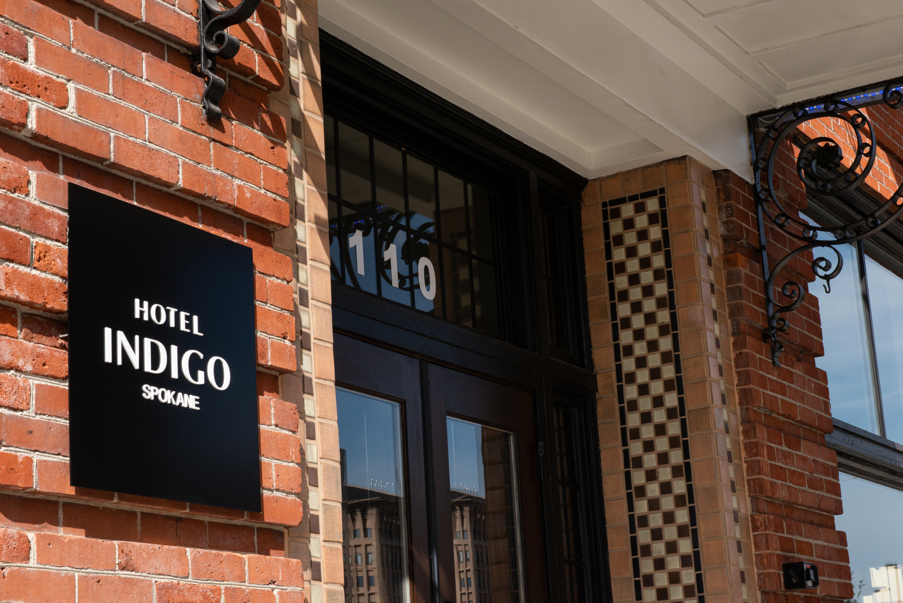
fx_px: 1756
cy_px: 302
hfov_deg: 28.8
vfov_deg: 19.5
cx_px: 452
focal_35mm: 70
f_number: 22
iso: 640
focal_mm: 70
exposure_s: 1/250
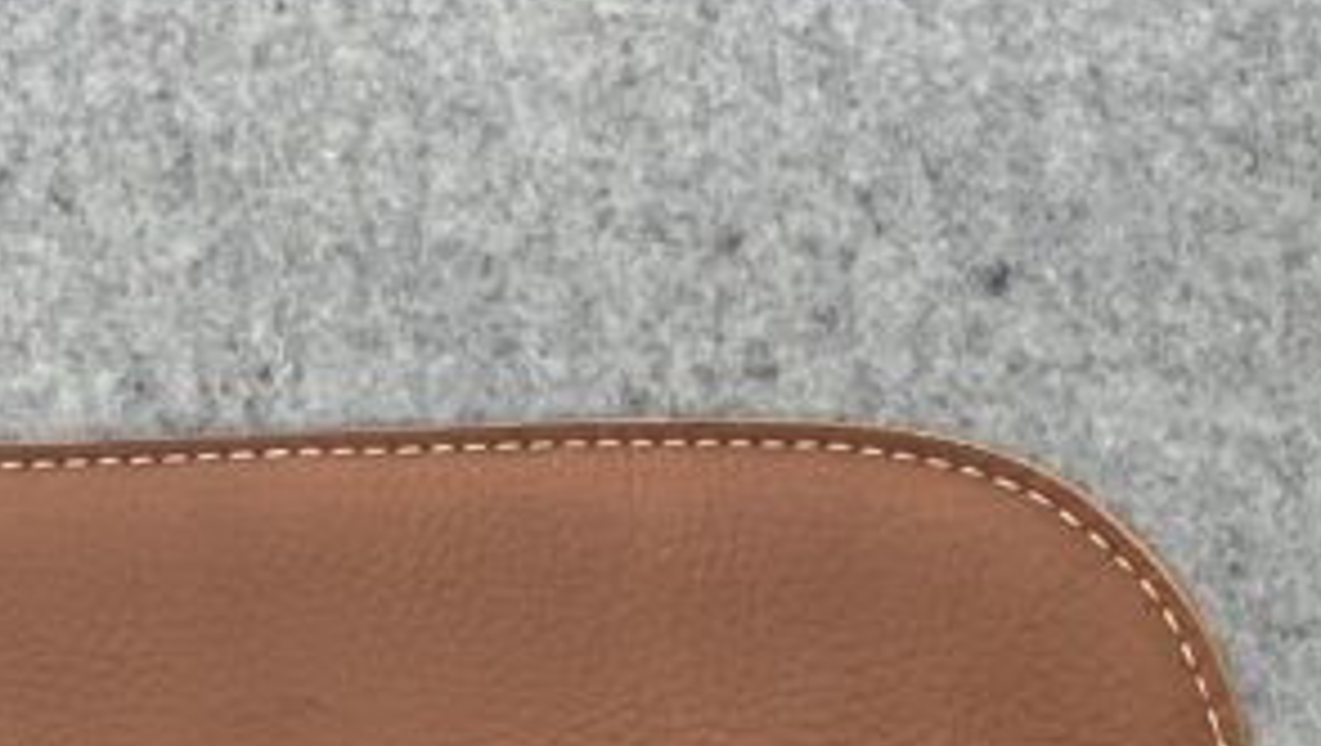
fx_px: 6907
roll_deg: -1.0
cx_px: 54
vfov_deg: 6.2
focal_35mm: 197
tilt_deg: -22.3
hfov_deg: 10.8
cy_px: 153
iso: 80
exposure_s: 1/120
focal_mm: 6
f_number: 2.4
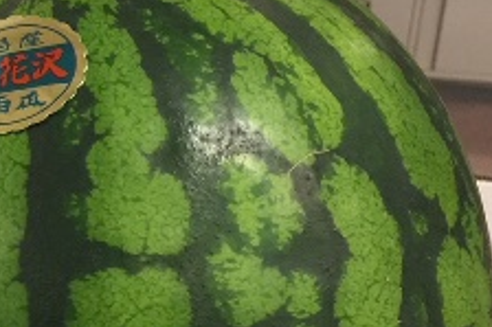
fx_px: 1325
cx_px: -83
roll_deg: -5.0
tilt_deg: -16.8
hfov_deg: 19.9
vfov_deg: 13.9
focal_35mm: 97
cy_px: 320
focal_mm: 4.15
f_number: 2.2
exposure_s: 1/17
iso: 80
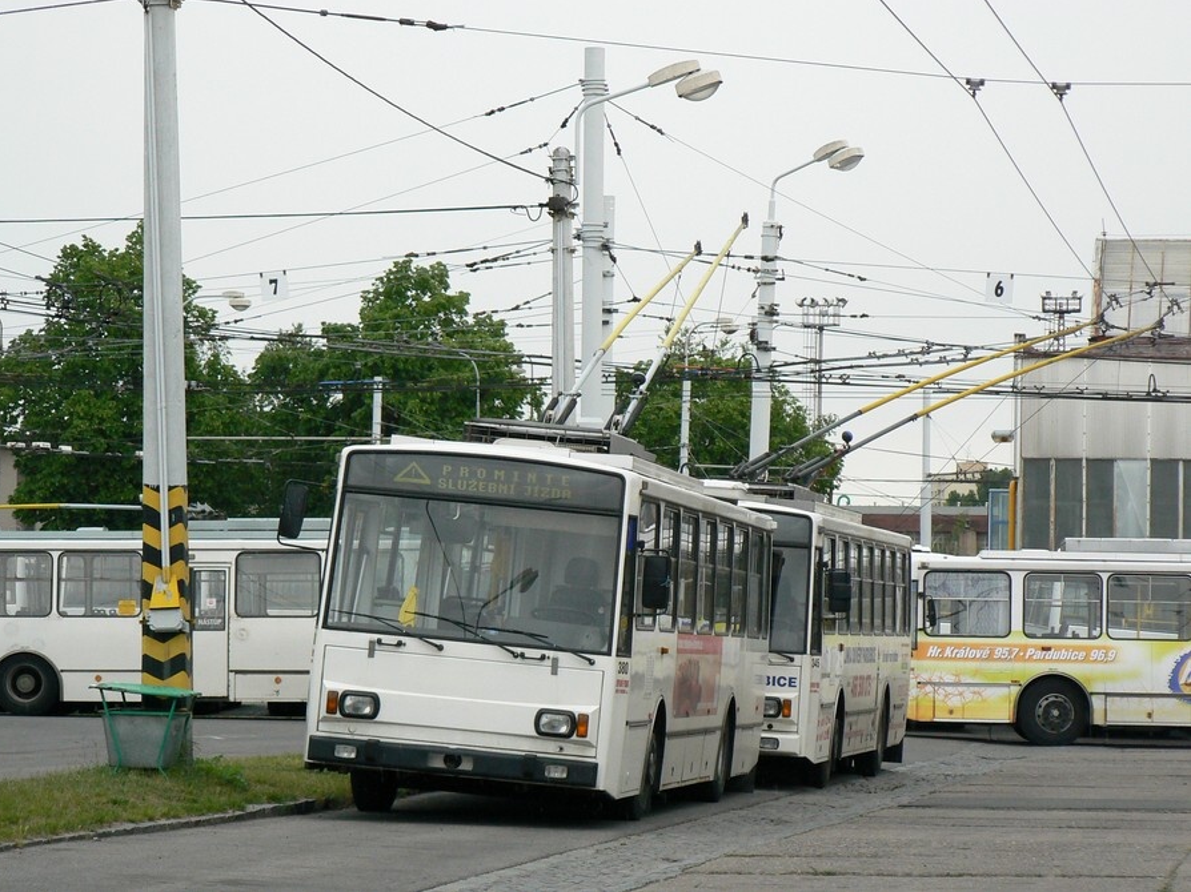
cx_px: 593
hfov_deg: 13.6
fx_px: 4988
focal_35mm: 145
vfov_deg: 10.2
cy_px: 444
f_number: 3.3
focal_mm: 24.1
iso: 160
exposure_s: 1/500
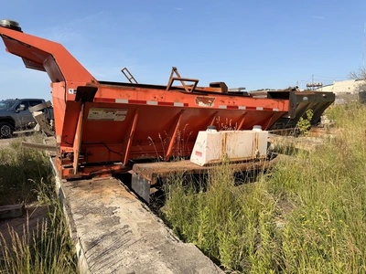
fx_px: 254
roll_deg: +2.7
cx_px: 183
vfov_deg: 56.8
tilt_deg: -7.5
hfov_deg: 71.6
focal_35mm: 24
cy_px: 137
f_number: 1.78
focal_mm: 6.76
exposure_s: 1/3953
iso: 80
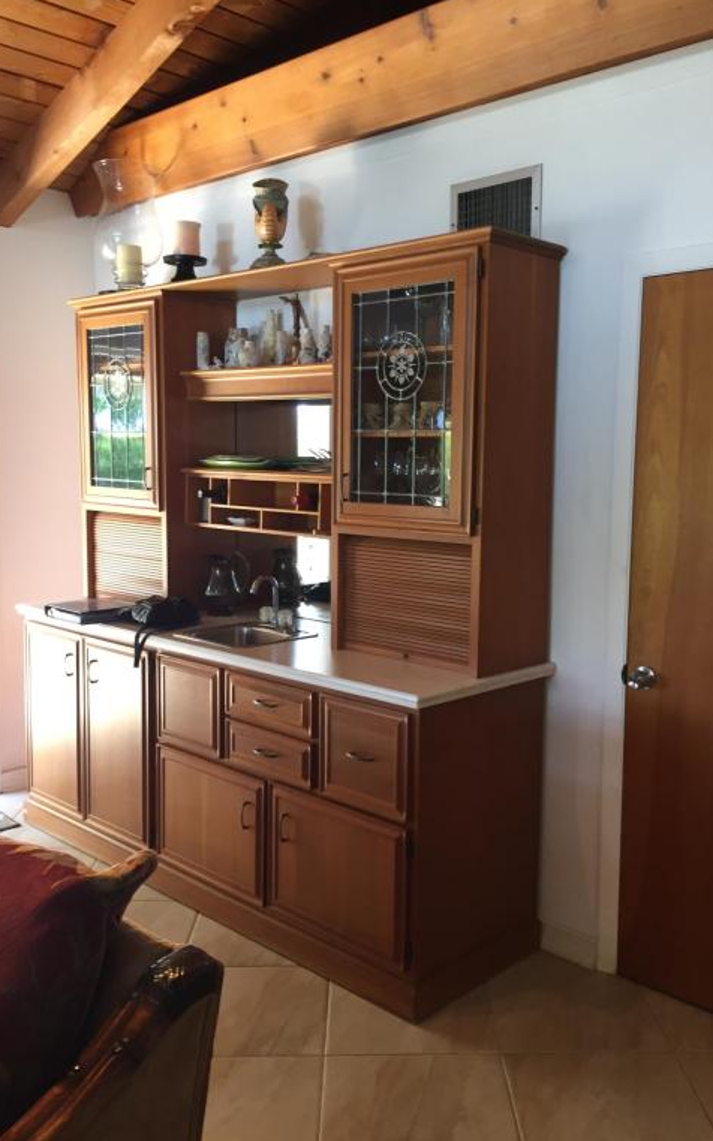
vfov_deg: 61.2
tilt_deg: -4.7
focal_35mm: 31
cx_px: 398
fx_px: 964
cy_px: 570
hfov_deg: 40.5
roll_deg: -1.3
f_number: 2.2
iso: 64
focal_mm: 4.15
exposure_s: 1/30
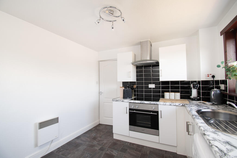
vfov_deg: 77.3
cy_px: 79
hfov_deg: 100.4
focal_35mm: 15
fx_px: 99
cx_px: 118
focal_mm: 10
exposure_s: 1/15
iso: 320
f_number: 9
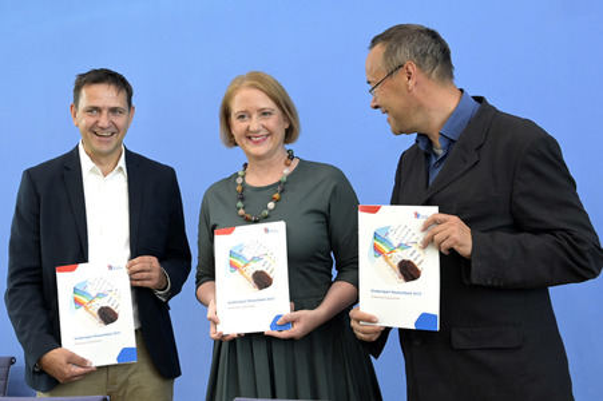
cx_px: 302
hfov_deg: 32.4
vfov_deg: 21.9
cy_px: 200
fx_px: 1038
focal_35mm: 62
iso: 6400
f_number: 7.1
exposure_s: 1/640
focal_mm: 62
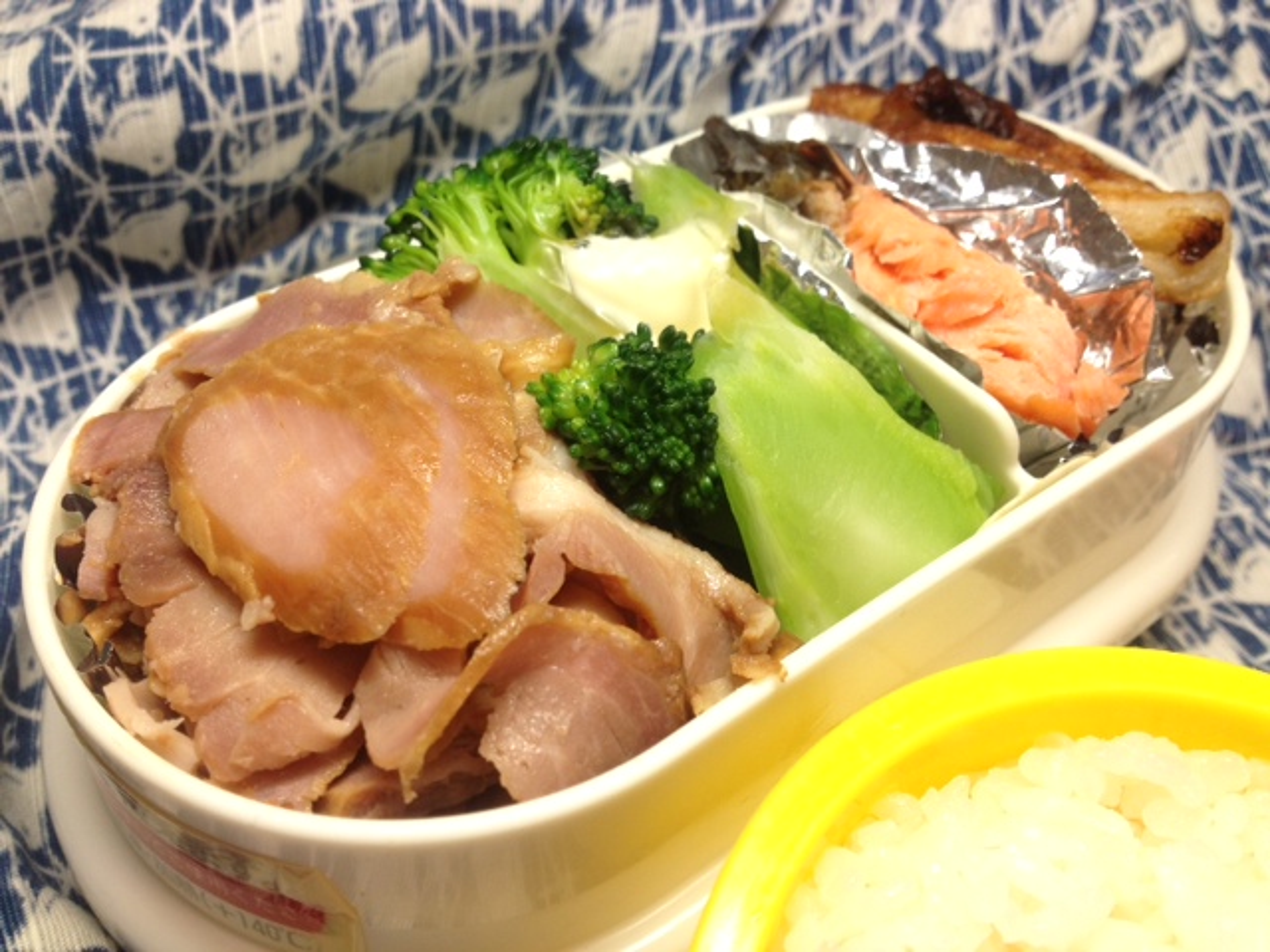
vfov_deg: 40.7
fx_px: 1284
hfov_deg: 52.6
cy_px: 476
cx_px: 635
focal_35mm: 35
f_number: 2.4
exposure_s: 1/120
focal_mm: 4.28
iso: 64
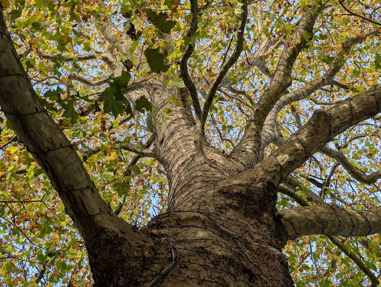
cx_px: 190
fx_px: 540
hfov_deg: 38.9
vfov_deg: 29.8
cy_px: 144
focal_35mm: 49
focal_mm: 6.9
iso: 31
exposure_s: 1/235
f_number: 1.68
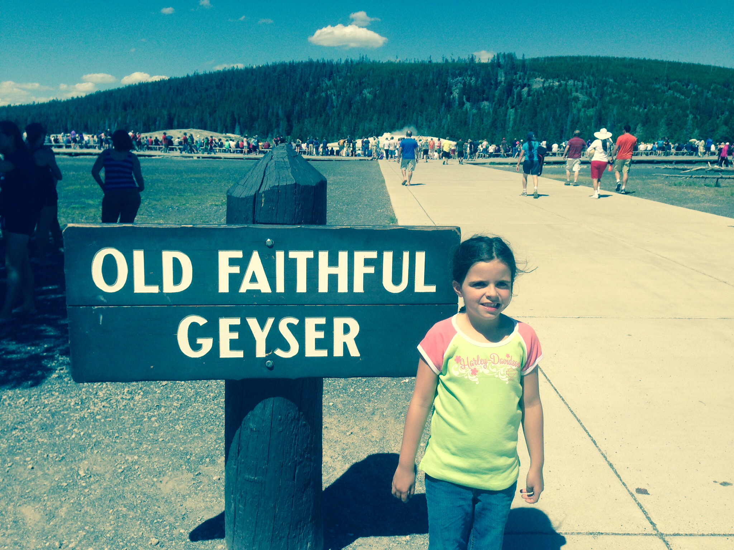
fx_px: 700
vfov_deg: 42.9
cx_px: 367
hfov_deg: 55.4
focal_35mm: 33
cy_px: 275
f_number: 2.4
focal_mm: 4.12
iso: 50
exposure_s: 1/2463
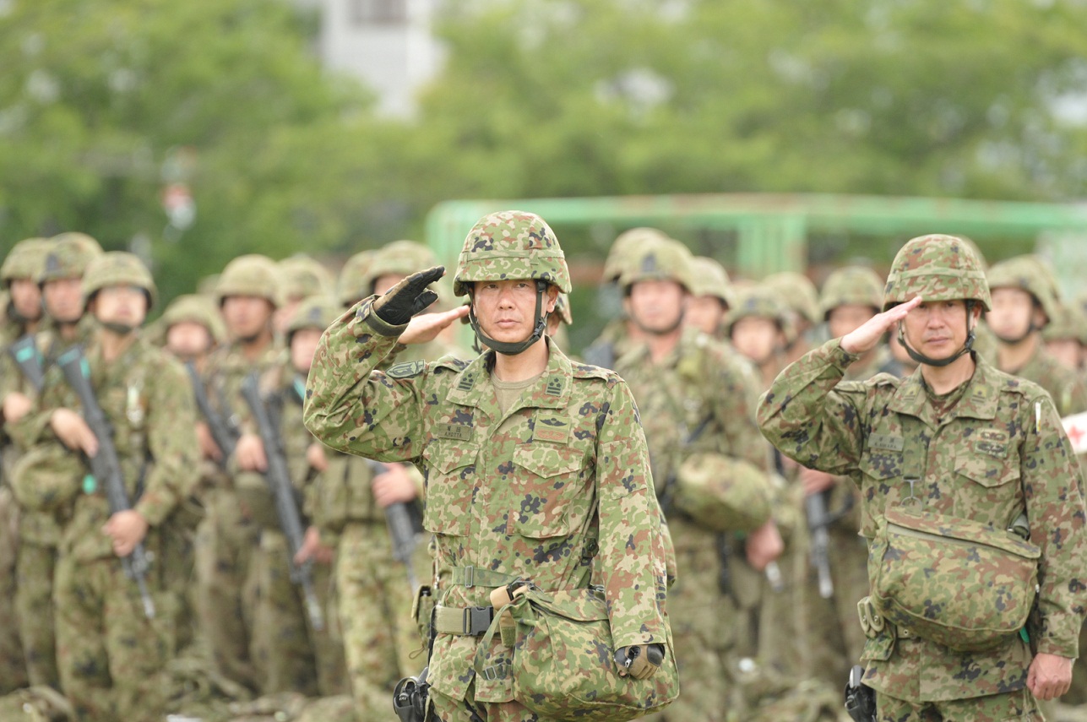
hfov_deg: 3.6
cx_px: 544
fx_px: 17191
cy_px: 361
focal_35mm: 570
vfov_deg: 2.4
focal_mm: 380
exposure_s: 1/125
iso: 400
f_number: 5.6
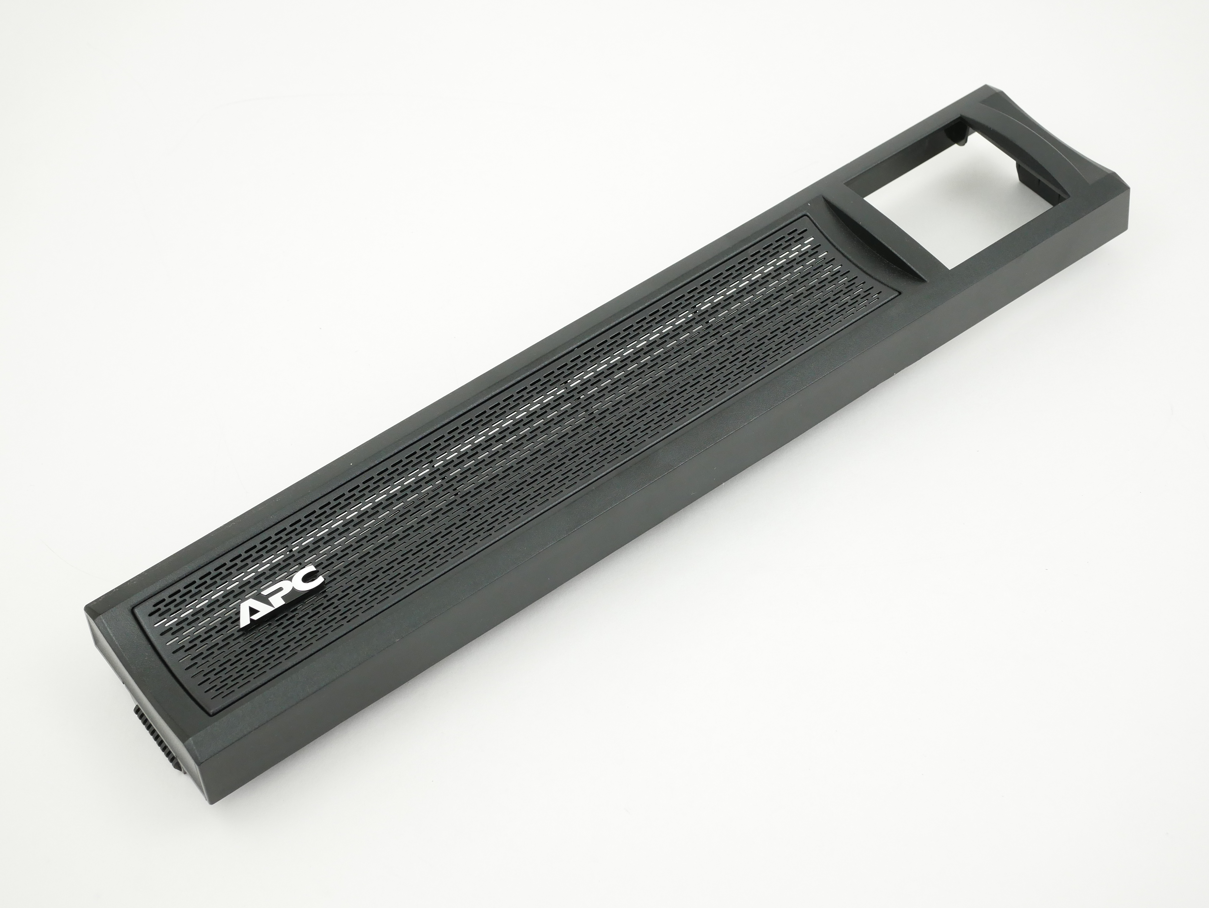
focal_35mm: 60
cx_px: 604
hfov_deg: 32.2
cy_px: 454
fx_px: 2096
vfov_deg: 24.4
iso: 800
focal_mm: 30
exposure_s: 1/125
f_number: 5.6
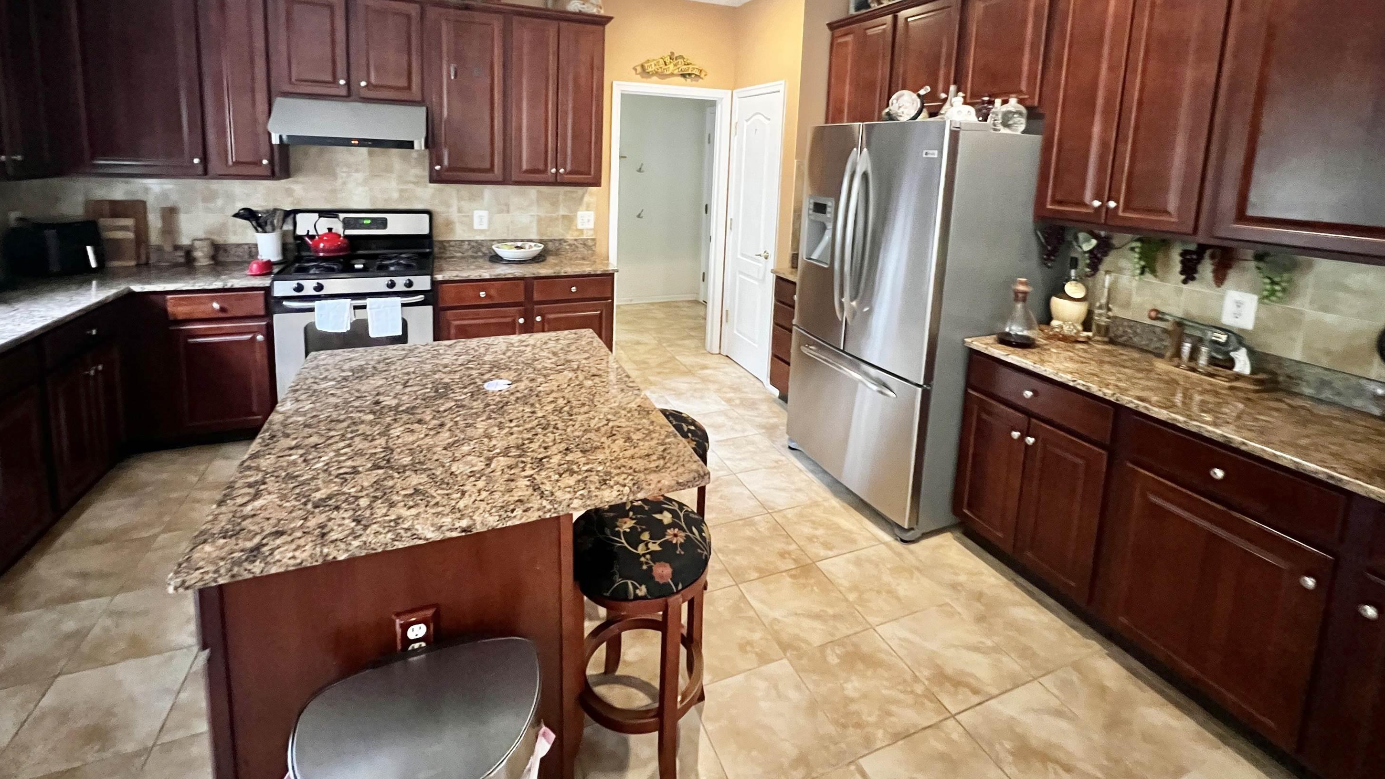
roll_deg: -1.7
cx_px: 686
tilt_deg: -8.1
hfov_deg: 103.0
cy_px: 236
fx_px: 551
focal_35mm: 15
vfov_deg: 67.8
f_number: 1.8
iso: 1000
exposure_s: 1/60
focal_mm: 1.57
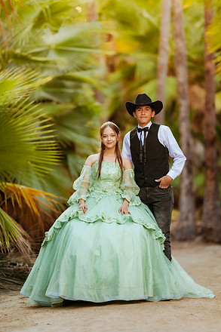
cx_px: 112
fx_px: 1272
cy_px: 163
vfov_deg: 14.9
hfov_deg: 9.9
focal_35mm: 138
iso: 400
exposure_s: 1/320
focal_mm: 135
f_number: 1.8
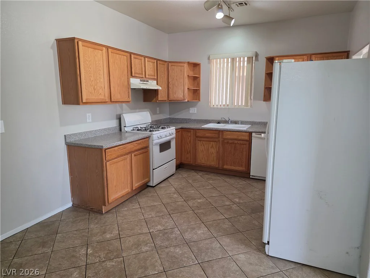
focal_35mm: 23
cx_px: 185
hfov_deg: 73.9
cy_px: 139
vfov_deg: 58.9
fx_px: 246
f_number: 1.7
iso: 320
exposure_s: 1/120
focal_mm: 6.25
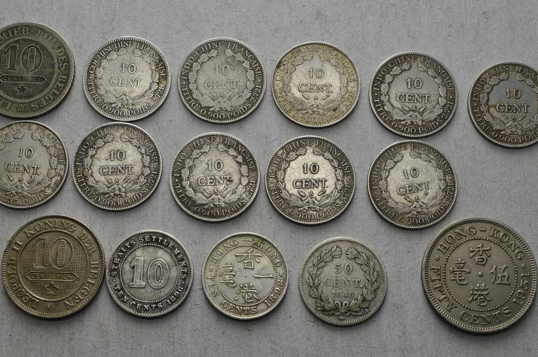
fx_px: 934
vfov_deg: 21.6
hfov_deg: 32.1
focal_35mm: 63
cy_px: 186
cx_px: 258
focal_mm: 35
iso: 400
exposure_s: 1/250
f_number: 14
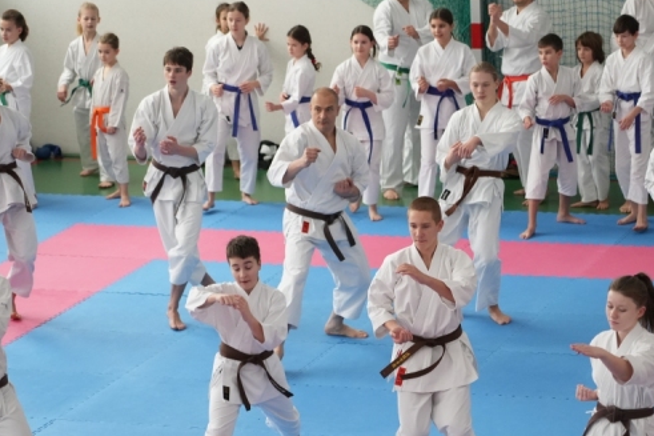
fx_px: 3105
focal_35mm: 171
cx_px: 421
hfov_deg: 12.0
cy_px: 341
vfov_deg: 8.0
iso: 3200
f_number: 4
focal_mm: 105
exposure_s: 1/500
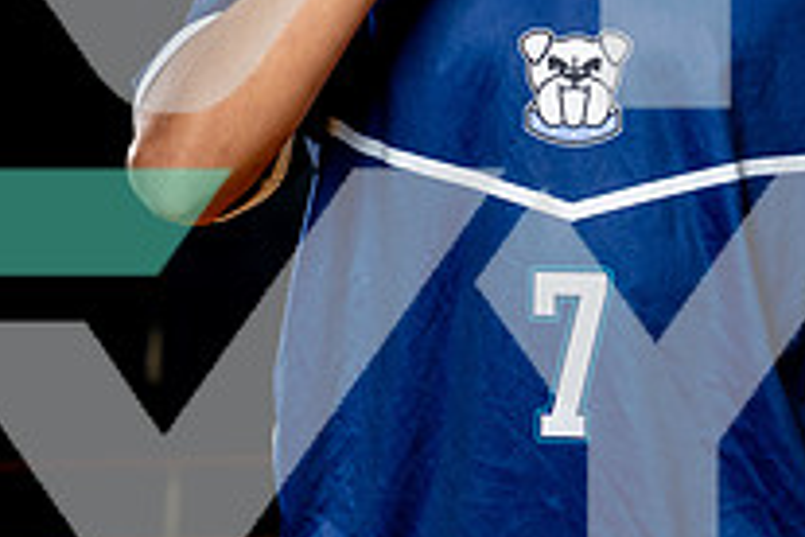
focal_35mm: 200
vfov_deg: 6.8
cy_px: -95
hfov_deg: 10.2
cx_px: 828
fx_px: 4472
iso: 100
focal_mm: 70
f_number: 4
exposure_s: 1/250
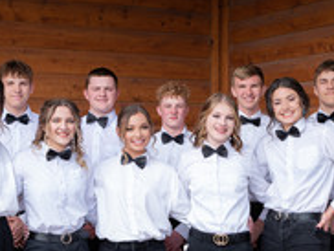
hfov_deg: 21.9
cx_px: 133
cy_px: 149
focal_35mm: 89
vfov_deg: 16.6
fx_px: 860
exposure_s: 1/200
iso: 125
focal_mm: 31
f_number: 4
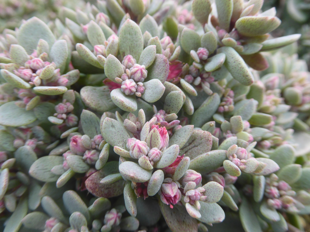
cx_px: 155
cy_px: 116
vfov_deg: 48.2
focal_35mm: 29
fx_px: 260
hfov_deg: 61.7
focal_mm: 5
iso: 100
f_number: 3.5
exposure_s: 1/60
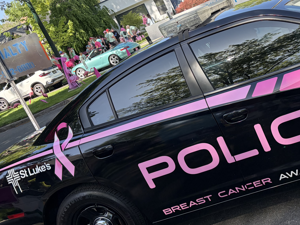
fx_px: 425
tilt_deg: -15.6
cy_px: 102
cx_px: 254
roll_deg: +23.5
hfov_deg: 37.1
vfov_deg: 29.7
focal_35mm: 49
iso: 64
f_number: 1.6
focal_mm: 5.96
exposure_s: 1/1016
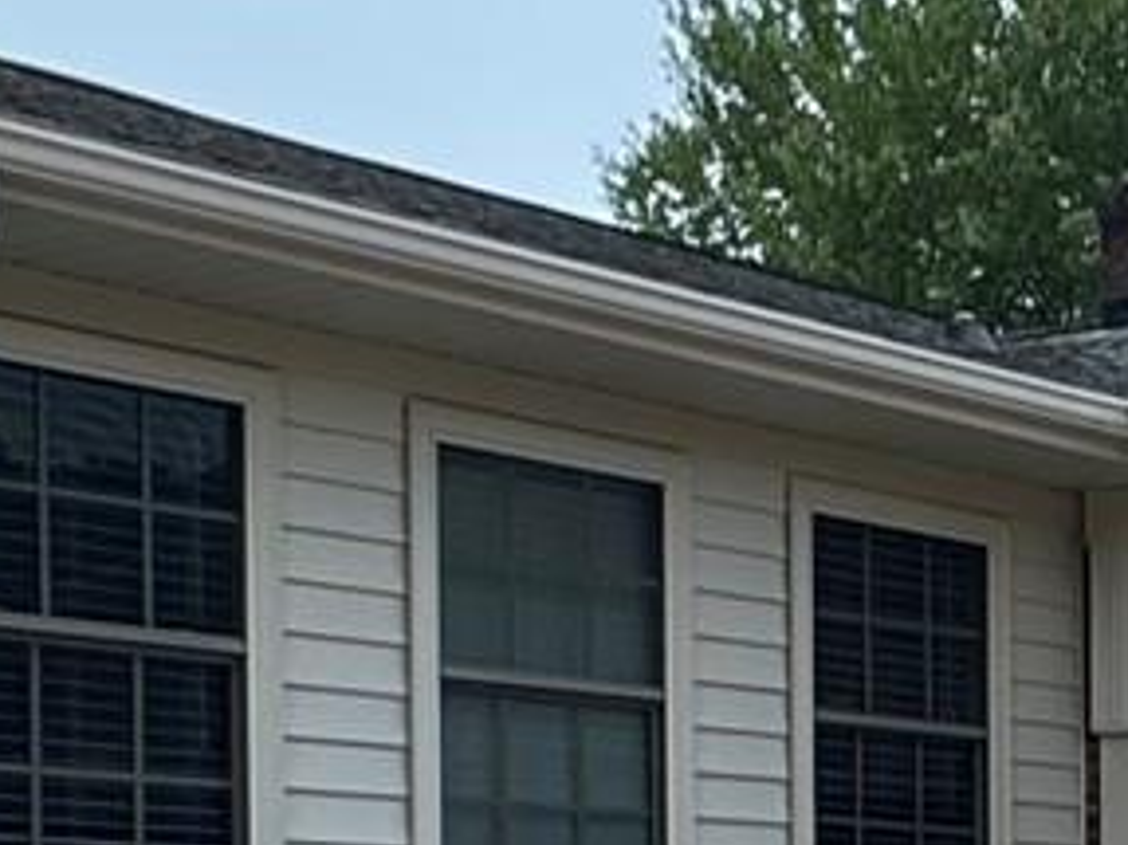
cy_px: 1120
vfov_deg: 14.1
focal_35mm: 100
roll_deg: +0.1
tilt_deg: -2.2
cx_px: 1835
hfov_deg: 17.1
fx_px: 3257
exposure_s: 1/899
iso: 50
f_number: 2.2
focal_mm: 2.22
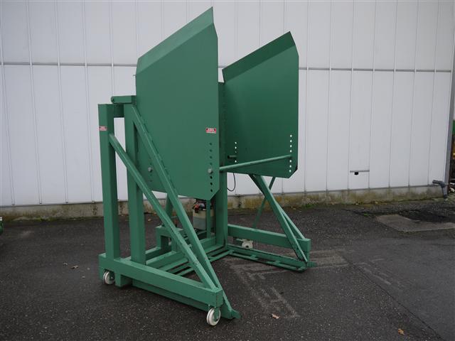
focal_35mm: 32
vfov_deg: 44.2
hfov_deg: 56.8
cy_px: 170
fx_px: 421
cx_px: 228
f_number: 4
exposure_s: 1/80
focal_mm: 16
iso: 100
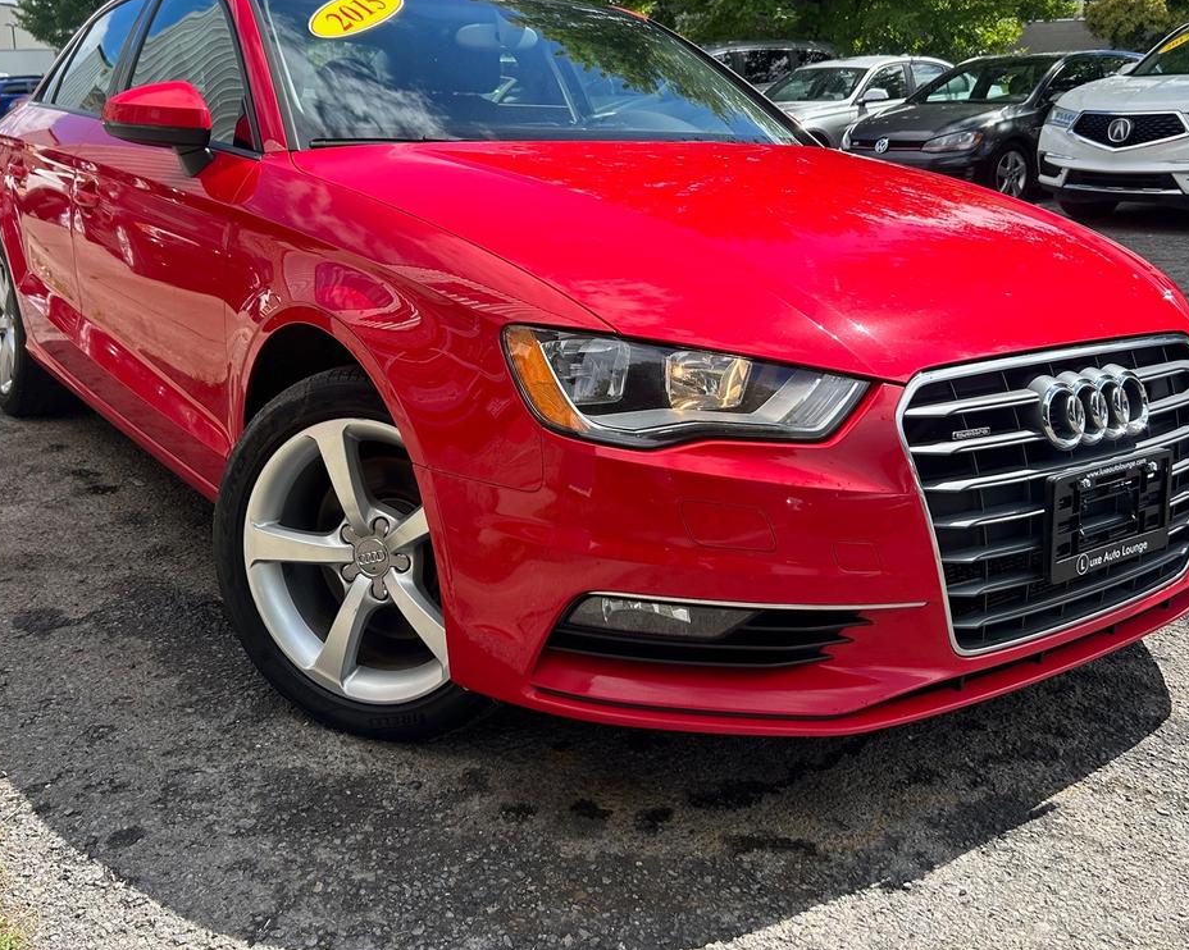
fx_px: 1231
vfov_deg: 41.8
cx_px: 623
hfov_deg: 51.5
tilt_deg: -10.9
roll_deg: +1.6
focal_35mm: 35
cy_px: 339
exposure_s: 1/2083
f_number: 1.5
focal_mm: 5.7
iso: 50
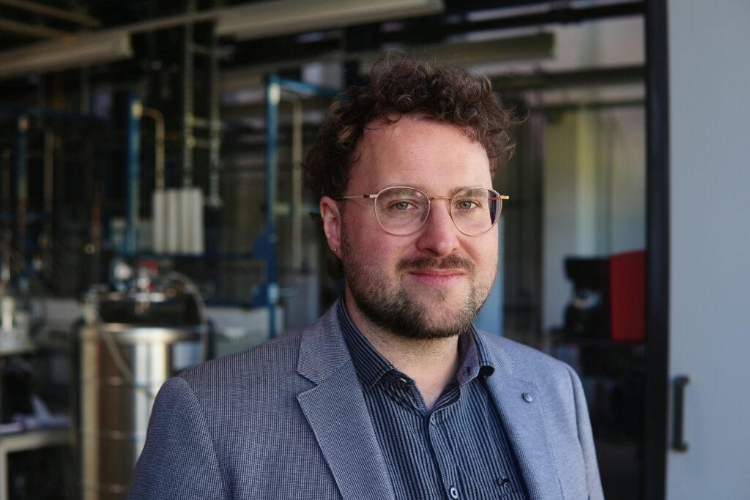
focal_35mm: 45
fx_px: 938
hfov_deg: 43.6
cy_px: 250
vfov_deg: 29.9
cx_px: 375
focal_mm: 30
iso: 100
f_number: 2.8
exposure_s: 1/100
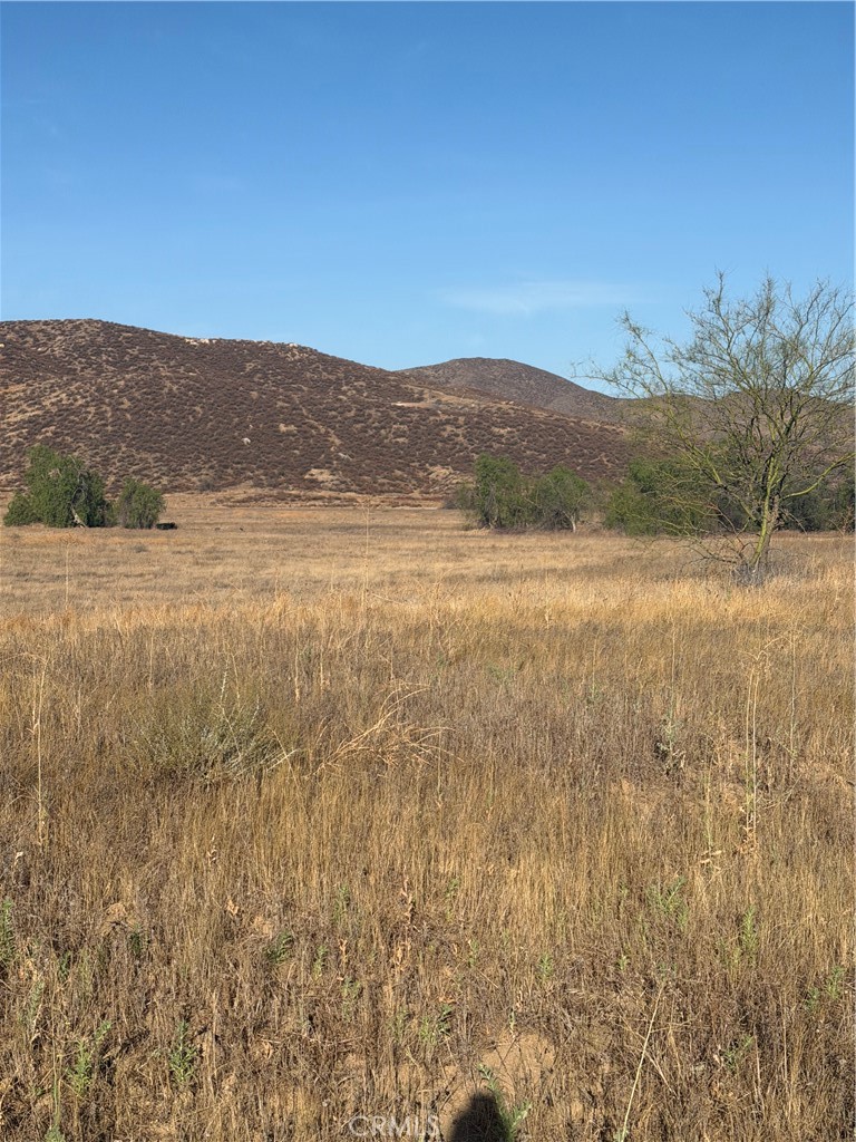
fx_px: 1583
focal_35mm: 48
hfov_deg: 30.3
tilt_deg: -3.6
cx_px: 428
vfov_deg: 39.7
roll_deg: -0.5
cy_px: 571
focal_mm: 6.76
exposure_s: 1/6536
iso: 64
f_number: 1.78
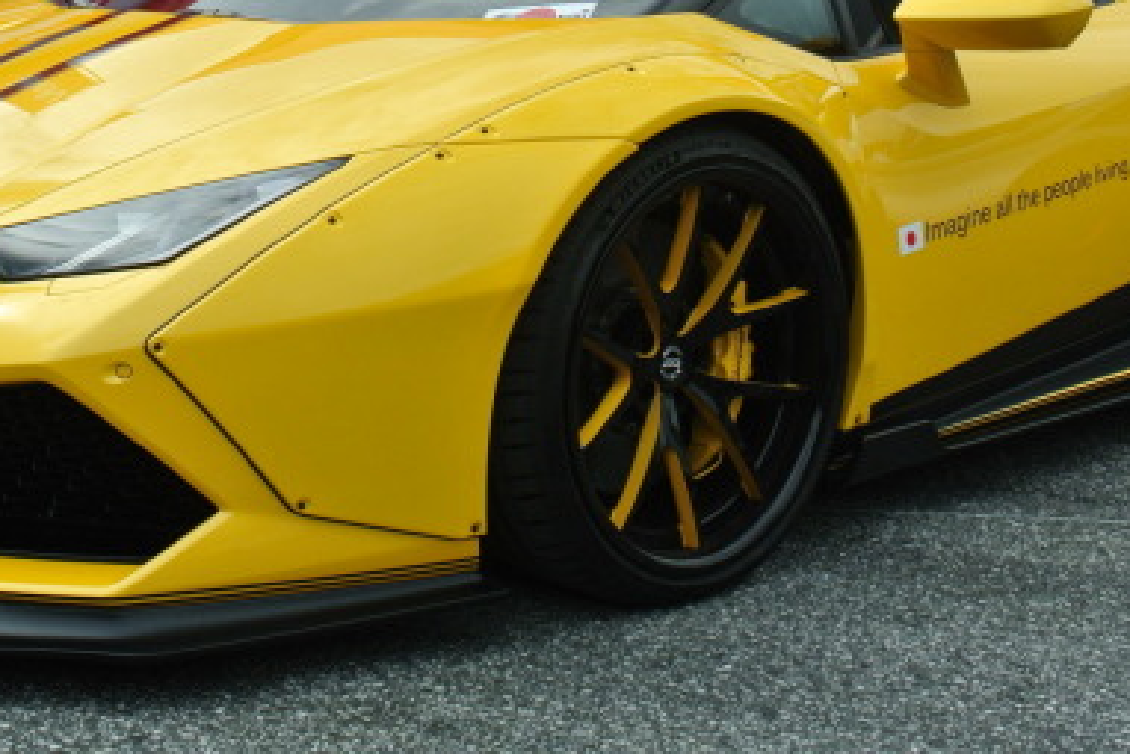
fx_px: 1947
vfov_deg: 21.3
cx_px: 494
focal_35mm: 62
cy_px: 43
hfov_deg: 32.3
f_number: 5
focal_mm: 12.1
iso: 100
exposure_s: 1/800
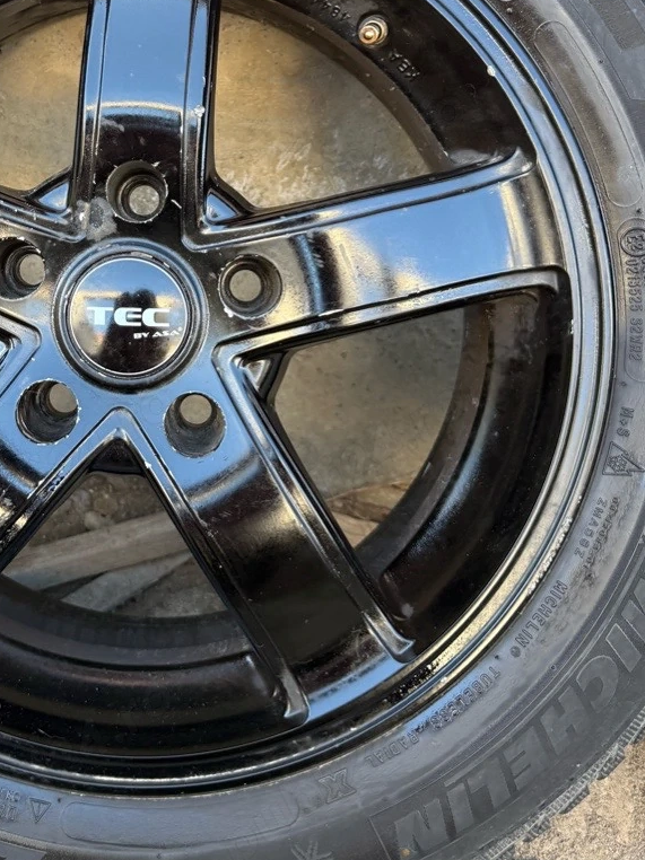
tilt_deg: -29.1
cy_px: 230
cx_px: 125
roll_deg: -2.0
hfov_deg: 33.3
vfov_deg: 43.6
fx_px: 1044
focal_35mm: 42
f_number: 1.78
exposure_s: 1/121
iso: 100
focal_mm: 6.76
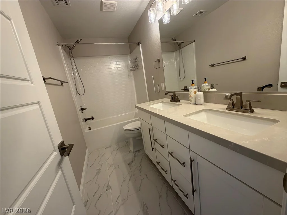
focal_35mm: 14
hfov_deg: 102.1
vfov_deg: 85.7
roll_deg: +8.9
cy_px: 108
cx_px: 144
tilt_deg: -12.7
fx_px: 116
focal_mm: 2.22
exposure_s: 1/120
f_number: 2.2
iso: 100
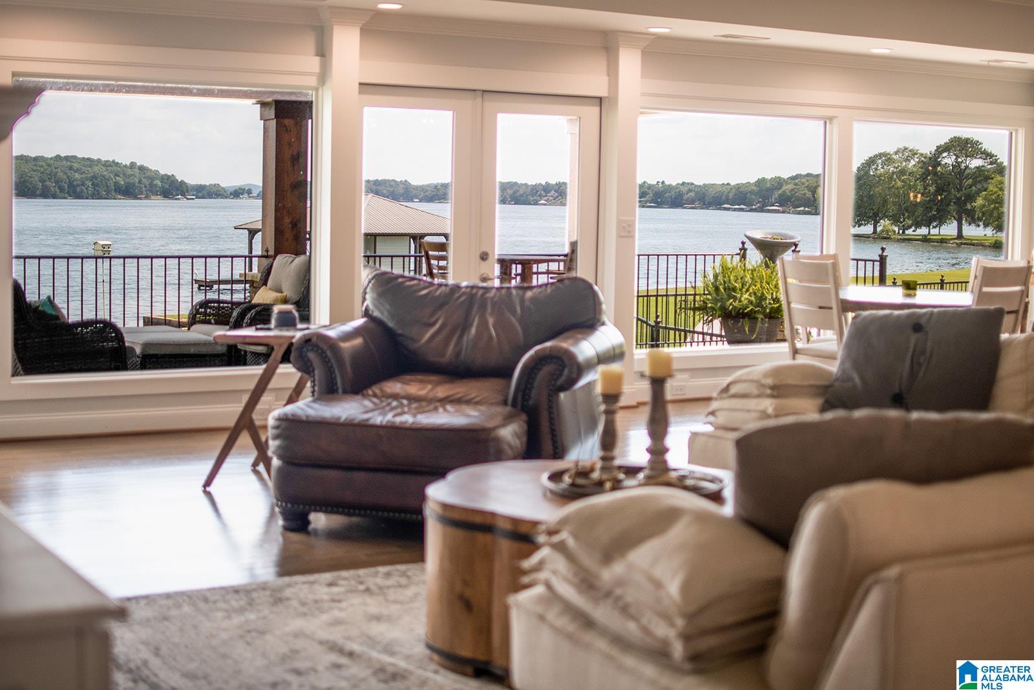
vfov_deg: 26.0
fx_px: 1494
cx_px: 517
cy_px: 345
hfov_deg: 38.2
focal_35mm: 52
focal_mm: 35
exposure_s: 1/400
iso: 250
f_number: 1.8
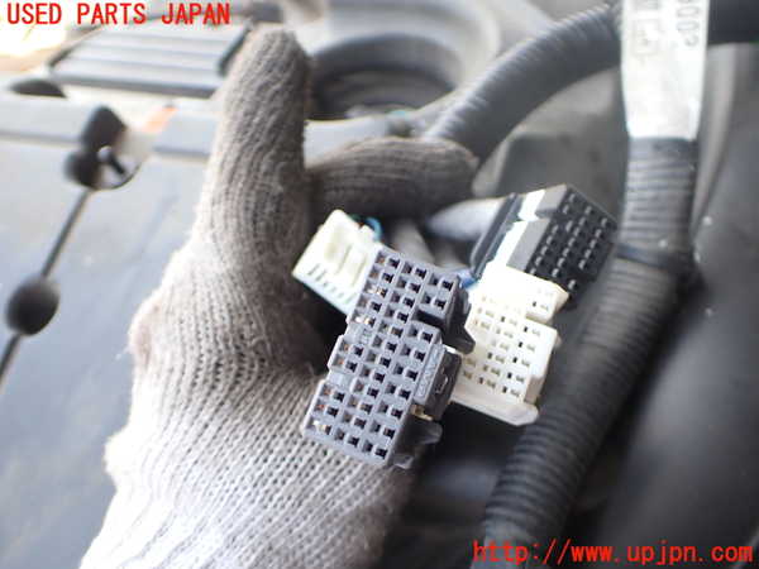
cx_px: 380
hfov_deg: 60.0
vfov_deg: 46.8
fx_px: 658
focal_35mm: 30
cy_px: 284
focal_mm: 5.4
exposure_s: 1/160
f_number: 2.3
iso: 100
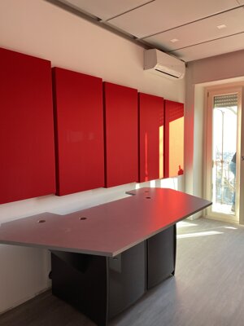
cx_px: 122
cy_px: 163
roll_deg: +1.4
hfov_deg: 53.1
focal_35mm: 26
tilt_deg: -3.5
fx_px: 244
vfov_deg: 67.3
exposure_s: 1/121
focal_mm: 4.25
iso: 64
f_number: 1.8
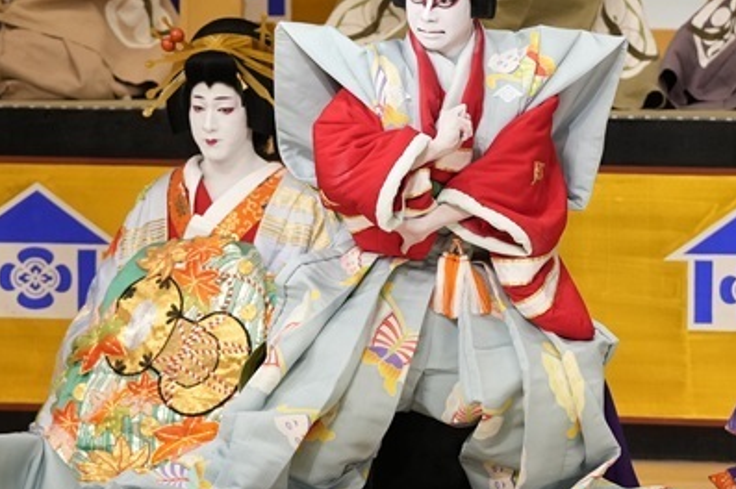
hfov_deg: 3.4
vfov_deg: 2.3
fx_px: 12358
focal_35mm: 605
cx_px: 412
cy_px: 179
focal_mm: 200
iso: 1600
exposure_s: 1/500
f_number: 4
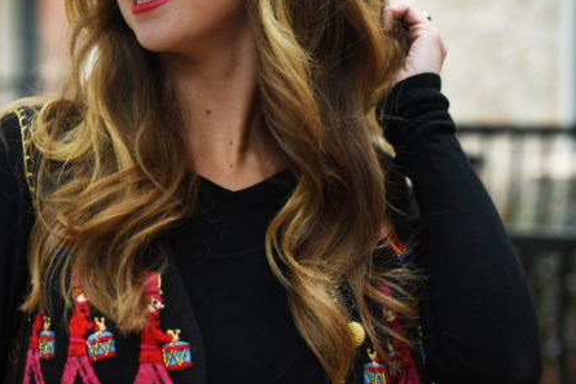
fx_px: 1840
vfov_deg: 11.9
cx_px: 57
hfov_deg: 17.5
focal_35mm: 115
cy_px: 304
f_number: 2.2
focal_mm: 50
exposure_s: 1/640
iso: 800
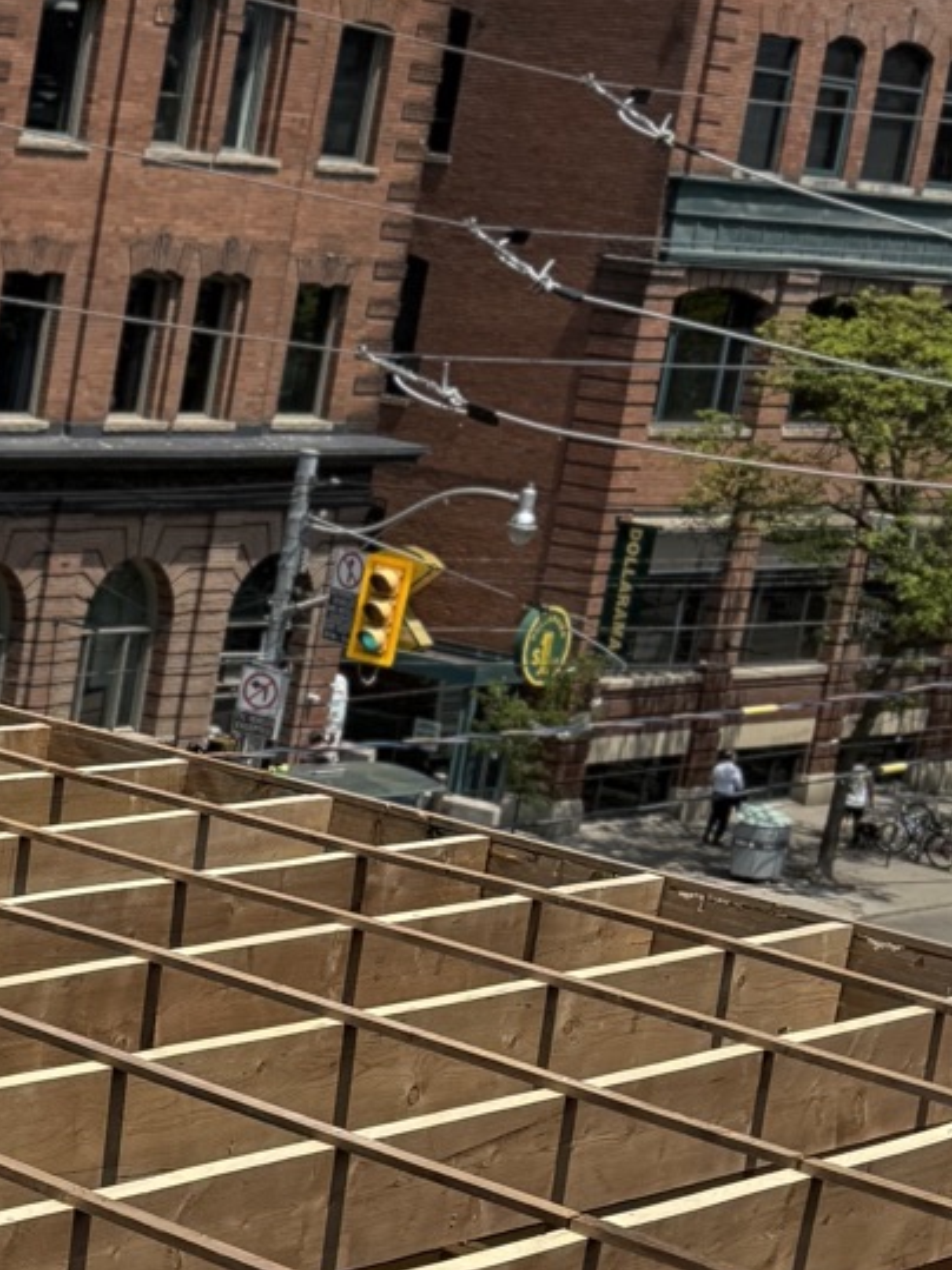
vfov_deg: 21.9
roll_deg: -4.5
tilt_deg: -11.4
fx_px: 3265
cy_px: 898
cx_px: -627
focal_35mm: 89
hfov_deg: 14.9
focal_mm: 6.76
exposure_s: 1/5714
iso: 80
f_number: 1.78
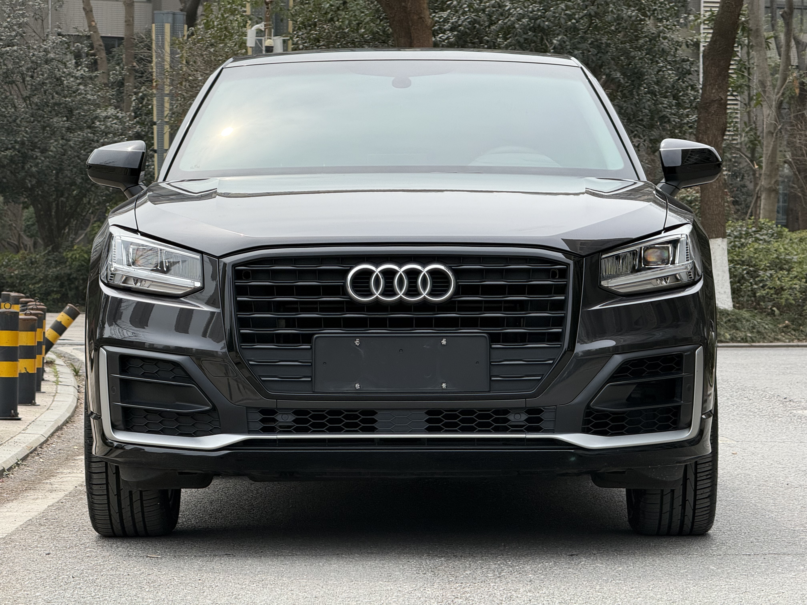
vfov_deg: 12.3
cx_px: 404
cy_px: 302
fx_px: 2798
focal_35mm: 120
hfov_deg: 16.4
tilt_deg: -0.4
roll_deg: -0.4
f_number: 2.8
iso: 64
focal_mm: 15.66
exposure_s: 1/1048
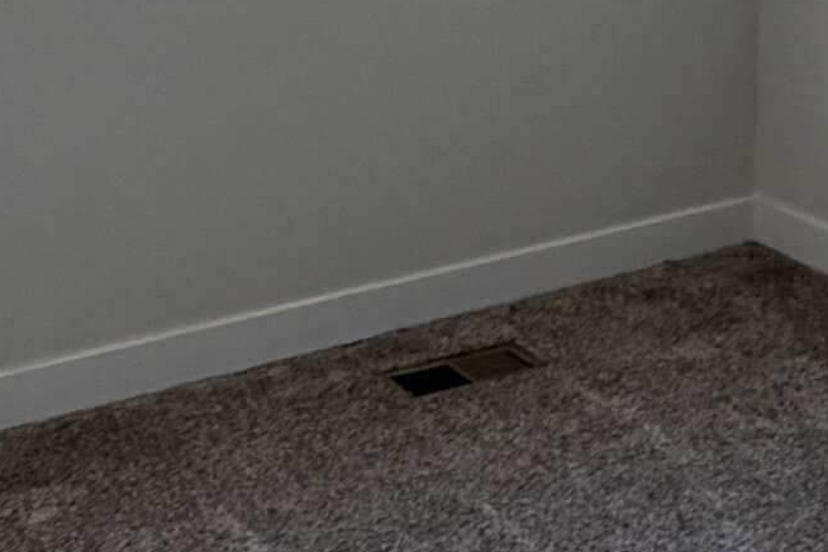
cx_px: 509
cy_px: -63
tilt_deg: -11.3
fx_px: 2047
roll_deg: +0.6
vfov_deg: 15.0
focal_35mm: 89
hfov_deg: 22.8
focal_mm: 2.22
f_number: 2.2
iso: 100
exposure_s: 1/121
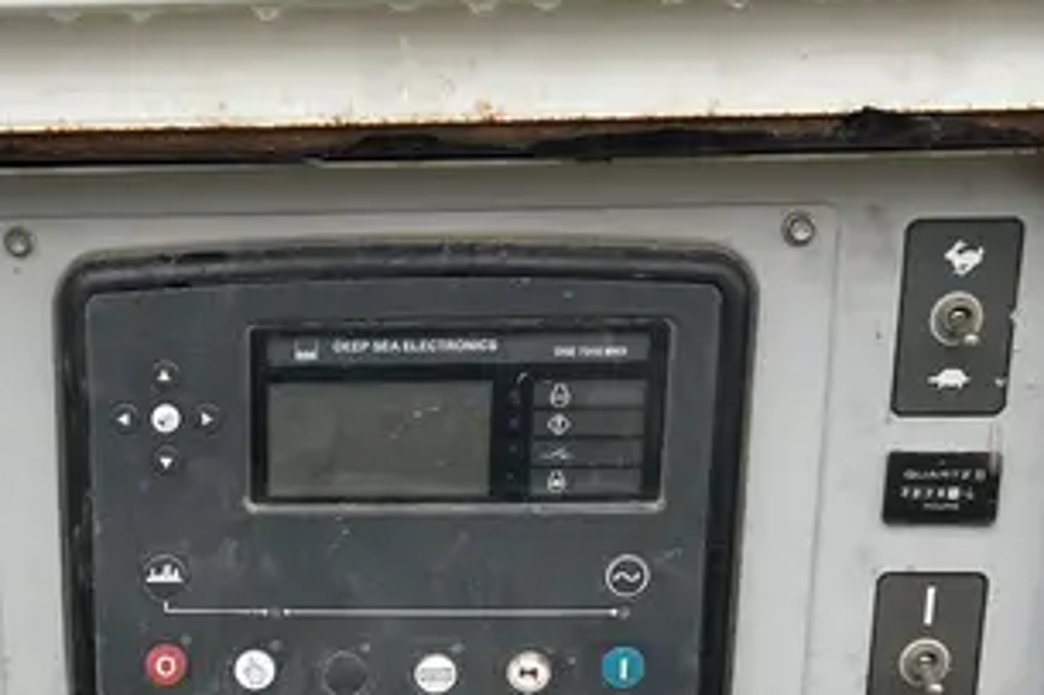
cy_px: 765
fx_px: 1884
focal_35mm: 65
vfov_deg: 20.0
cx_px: 216
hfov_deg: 30.3
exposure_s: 1/121
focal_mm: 5.7
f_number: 1.5
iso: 40
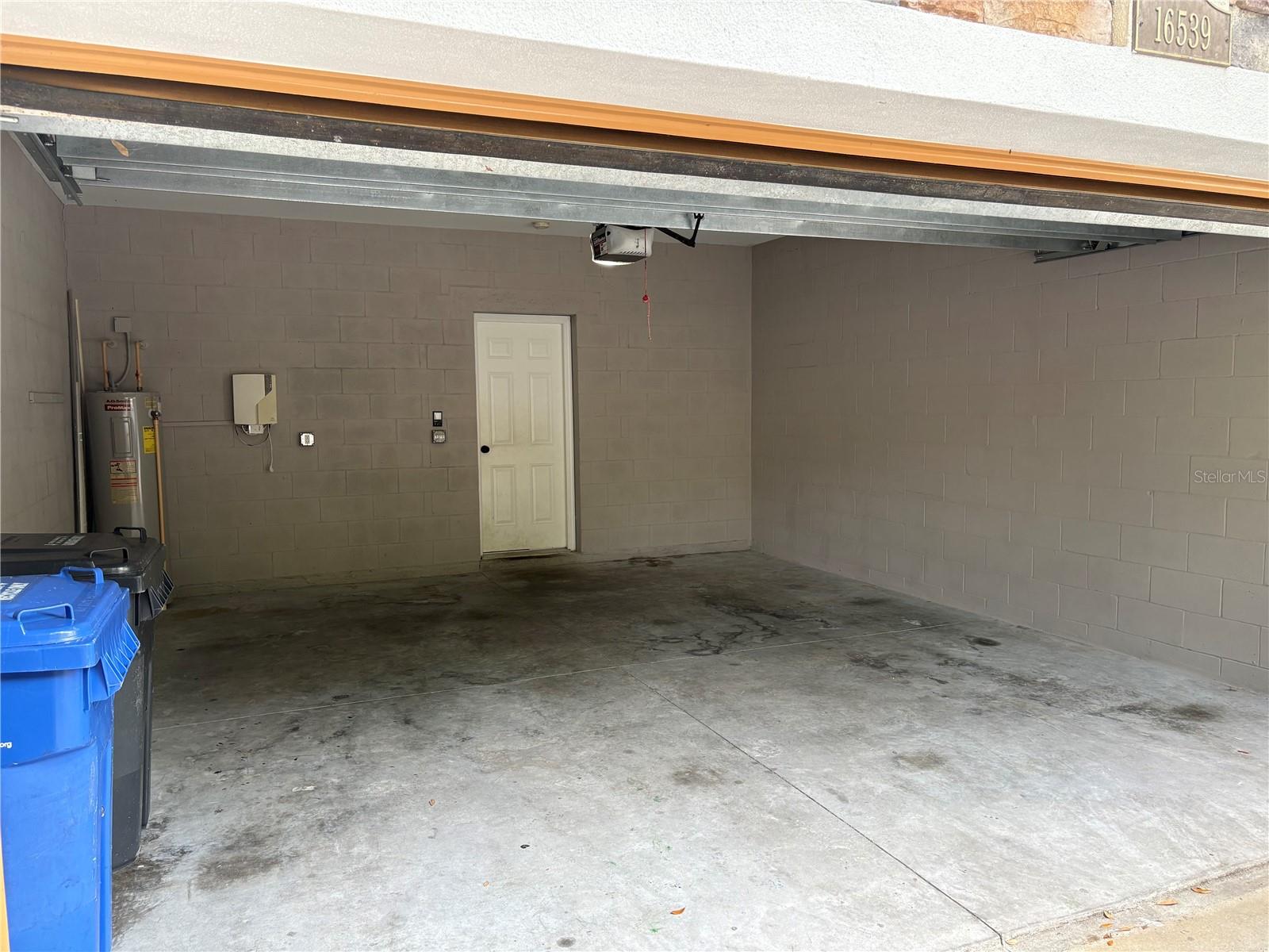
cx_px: 634
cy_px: 476
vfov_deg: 53.1
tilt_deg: -5.2
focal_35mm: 26
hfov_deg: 67.3
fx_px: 953
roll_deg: +1.3
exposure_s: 1/121
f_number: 1.6
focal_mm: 5.96
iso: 100
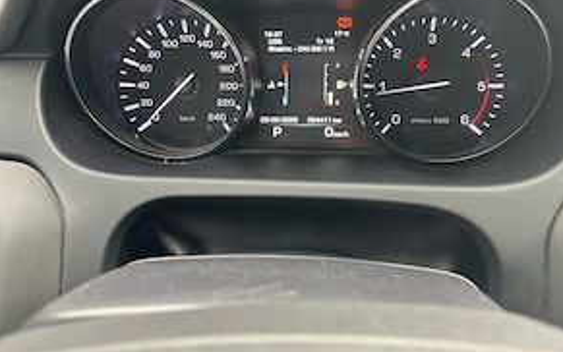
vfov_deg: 36.2
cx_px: 286
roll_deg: +0.0
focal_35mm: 35
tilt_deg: -26.1
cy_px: 139
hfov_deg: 55.3
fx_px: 537
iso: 500
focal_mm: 6.86
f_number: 1.78
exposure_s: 1/60
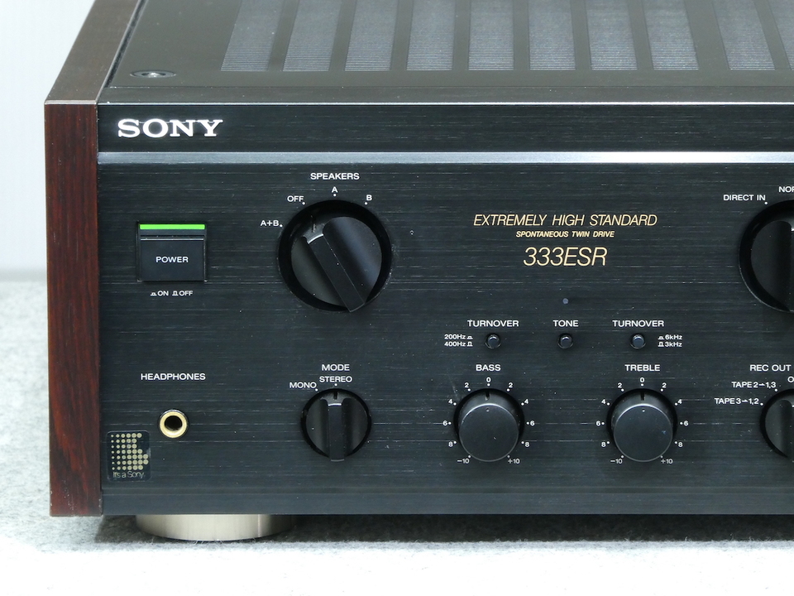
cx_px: 397
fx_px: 5734
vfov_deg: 5.9
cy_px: 298
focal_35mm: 250
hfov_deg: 7.9
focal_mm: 44.8
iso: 400
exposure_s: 1/2.5
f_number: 5.6
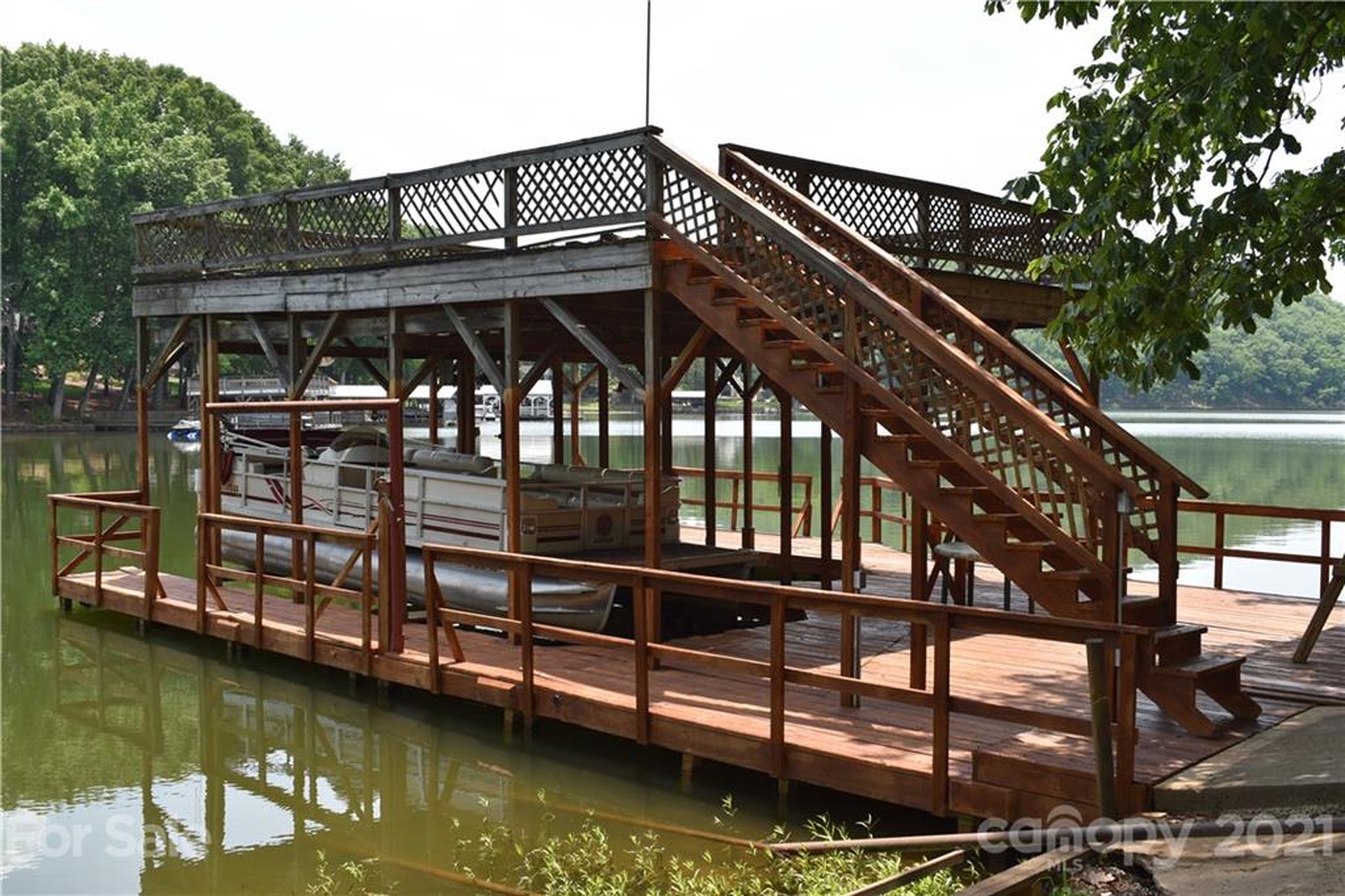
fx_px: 1401
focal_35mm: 38
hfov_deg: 51.3
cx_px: 672
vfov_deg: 35.5
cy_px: 448
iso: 100
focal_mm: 25
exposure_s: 1/200
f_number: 8
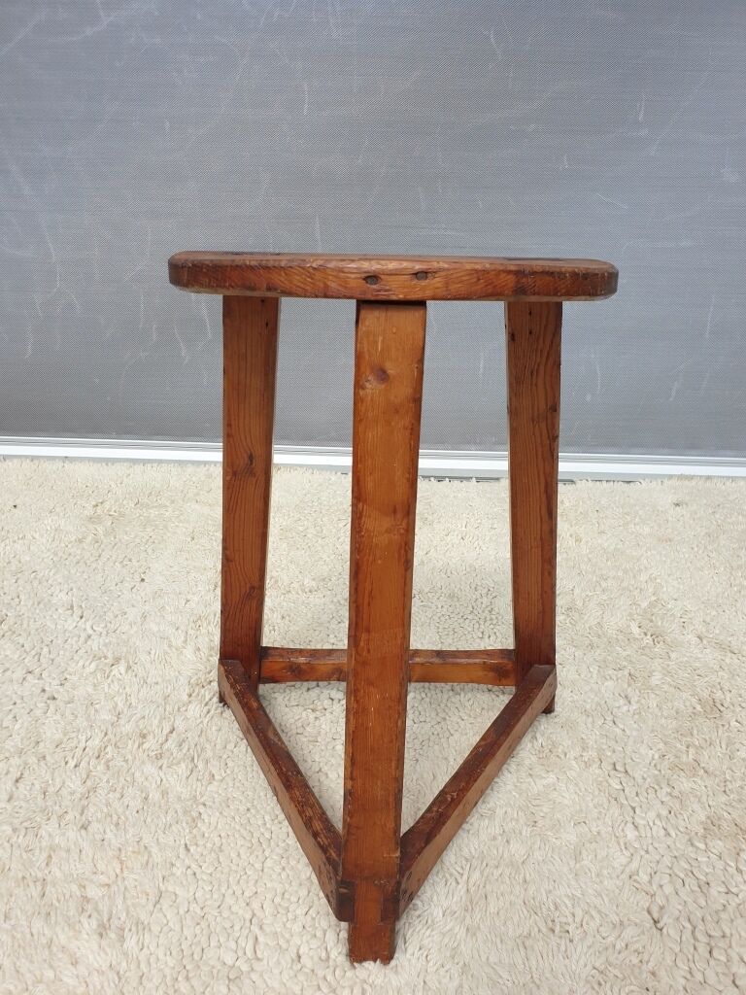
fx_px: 747
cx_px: 373
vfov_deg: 67.3
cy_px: 498
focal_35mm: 26
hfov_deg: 53.1
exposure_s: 1/947
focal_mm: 4.3
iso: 50
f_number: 2.4
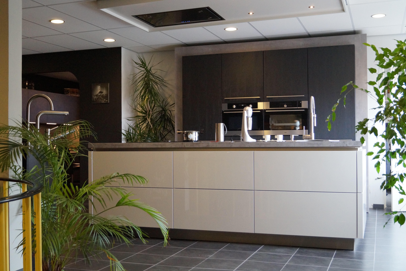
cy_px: 136
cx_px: 203
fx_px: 473
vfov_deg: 31.9
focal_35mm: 42
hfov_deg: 46.4
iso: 2500
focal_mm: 28
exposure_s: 1/160
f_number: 4.5
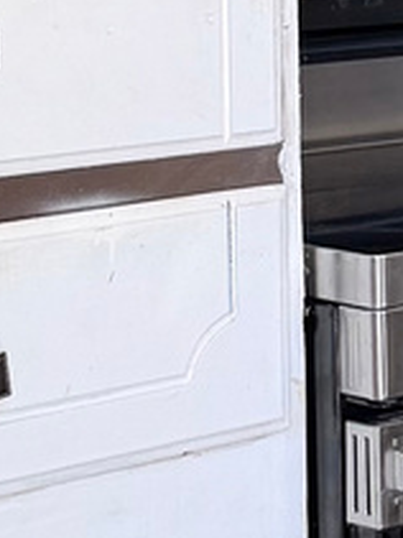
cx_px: 678
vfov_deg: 11.3
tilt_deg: -6.7
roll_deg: +0.6
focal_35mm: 175
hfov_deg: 8.2
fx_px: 2719
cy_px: 127
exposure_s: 1/120
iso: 125
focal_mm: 6.76
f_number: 1.78
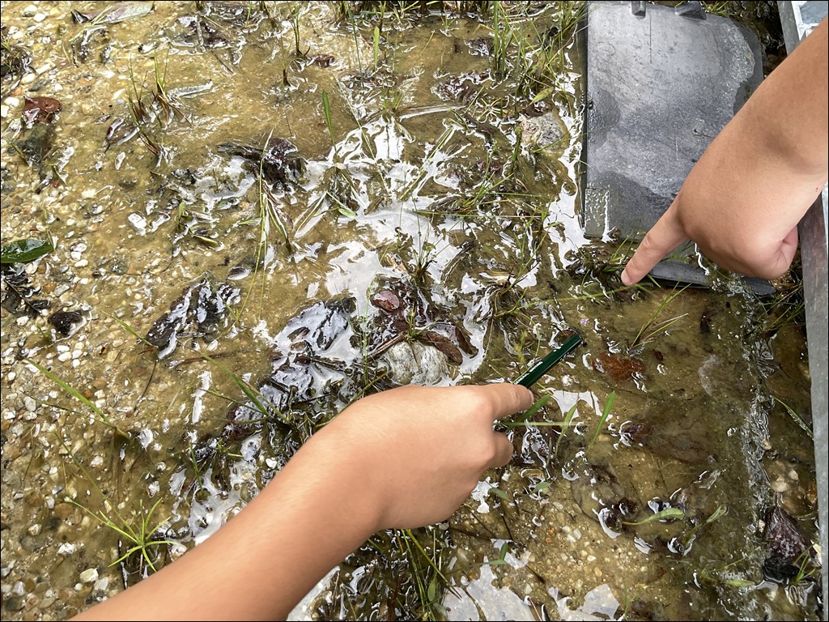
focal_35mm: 29
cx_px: 414
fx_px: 695
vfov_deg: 48.2
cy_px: 311
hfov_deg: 61.7
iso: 25
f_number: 1.8
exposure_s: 1/120
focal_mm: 3
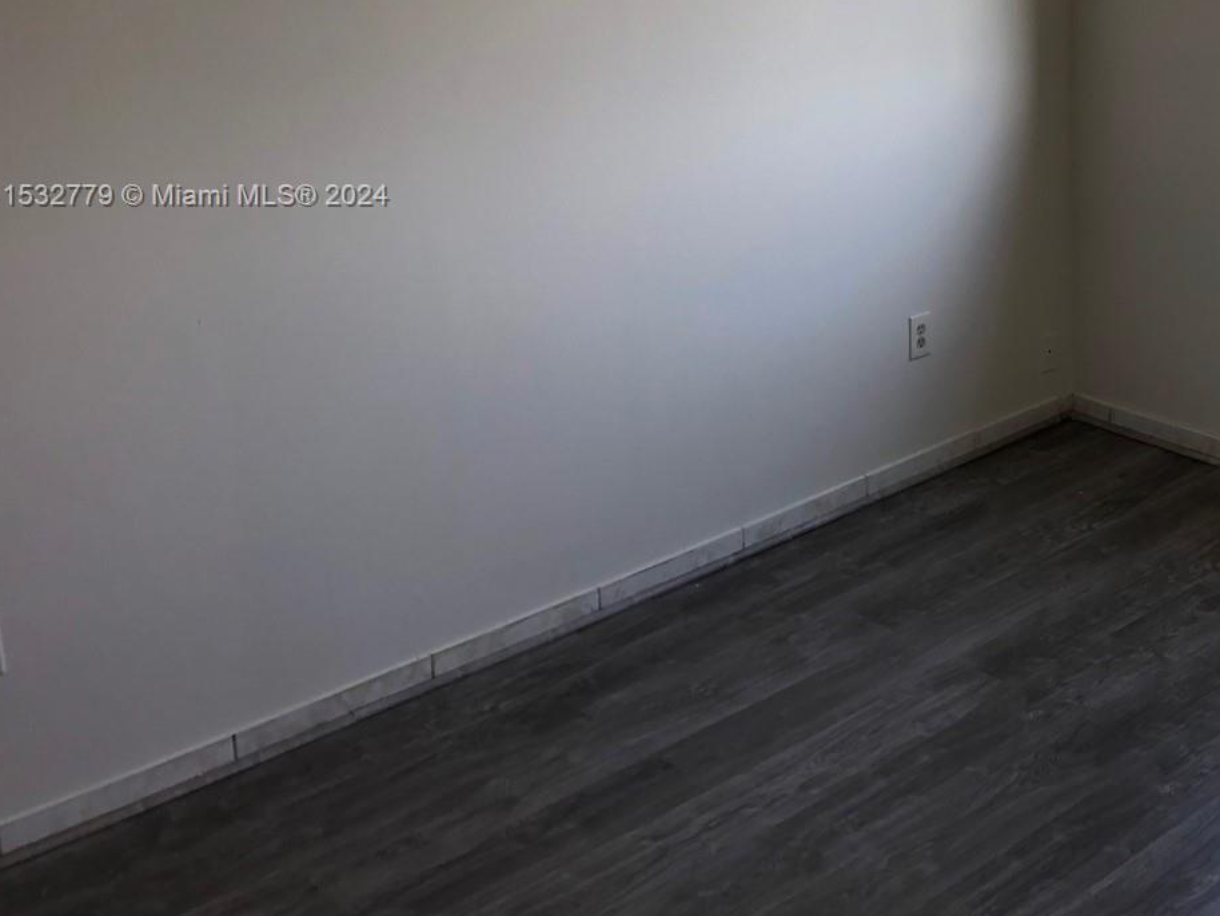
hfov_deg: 37.1
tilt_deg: -16.1
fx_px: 1727
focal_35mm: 49
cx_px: 1029
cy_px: 198
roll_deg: +1.0
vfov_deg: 29.1
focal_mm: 3.99
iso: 40
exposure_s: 1/120
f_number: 1.8
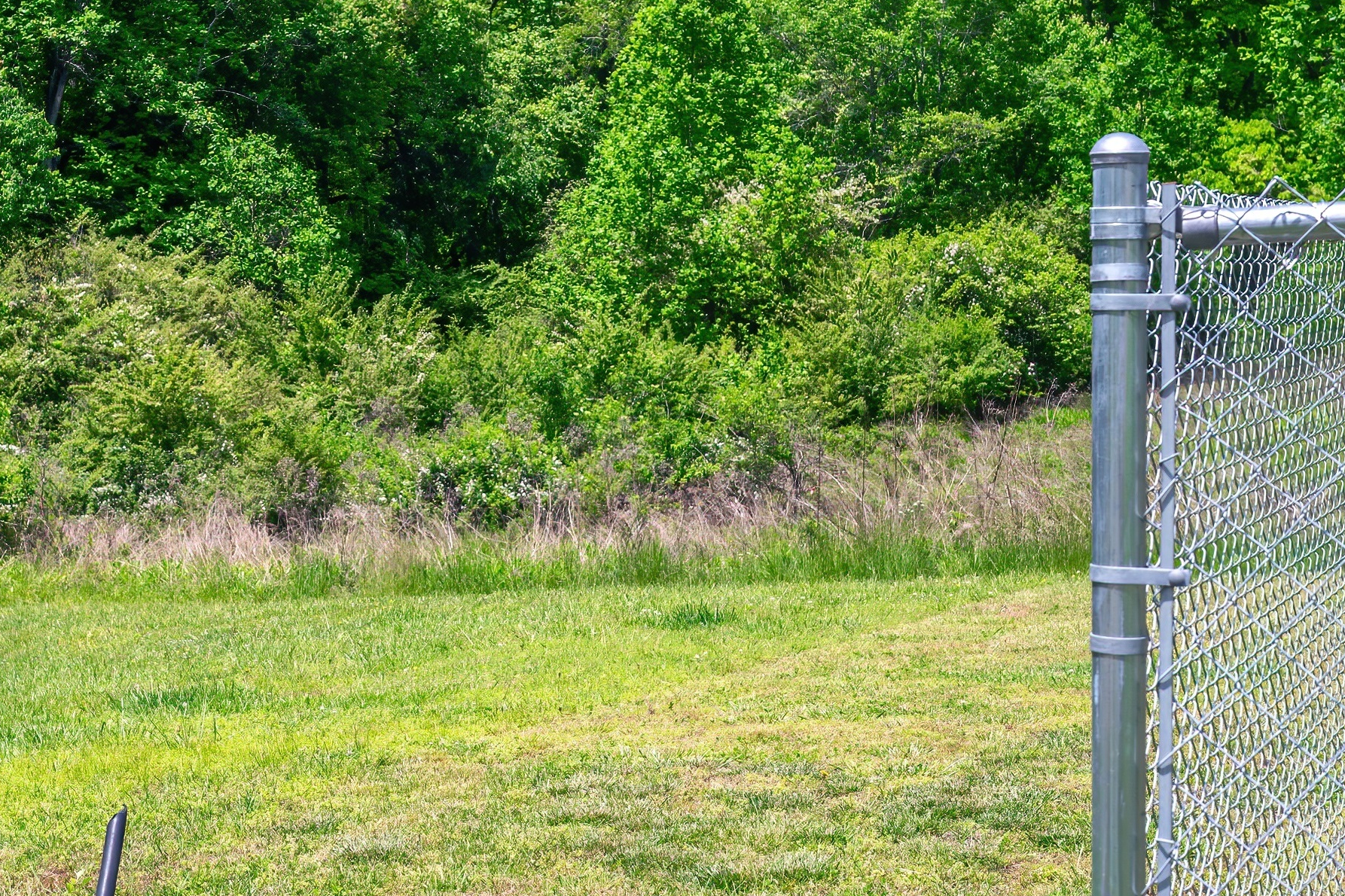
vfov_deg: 16.2
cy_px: 336
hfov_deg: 23.9
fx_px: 3138
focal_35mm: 84
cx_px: 293
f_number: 7.1
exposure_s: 1/640
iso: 250
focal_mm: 50
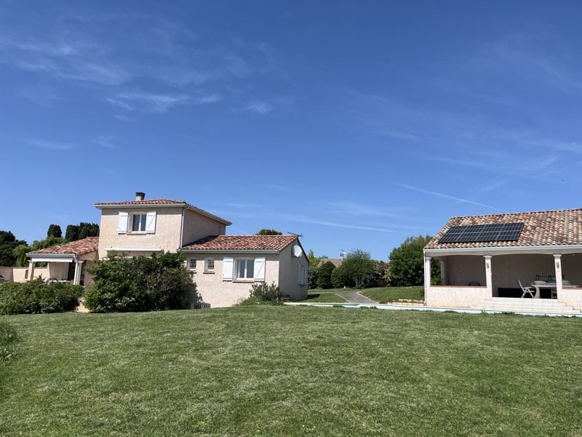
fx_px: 437
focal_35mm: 26
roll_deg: -1.4
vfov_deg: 53.1
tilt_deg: +9.2
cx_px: 291
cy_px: 218
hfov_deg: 67.3
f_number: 1.6
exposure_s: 1/4310
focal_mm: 5.1
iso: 50
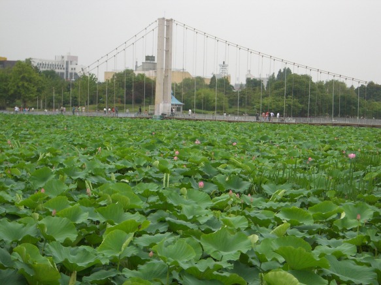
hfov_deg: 20.9
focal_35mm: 94
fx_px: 1034
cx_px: 190
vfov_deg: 15.7
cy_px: 142
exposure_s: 1/160
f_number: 4.6
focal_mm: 15.3
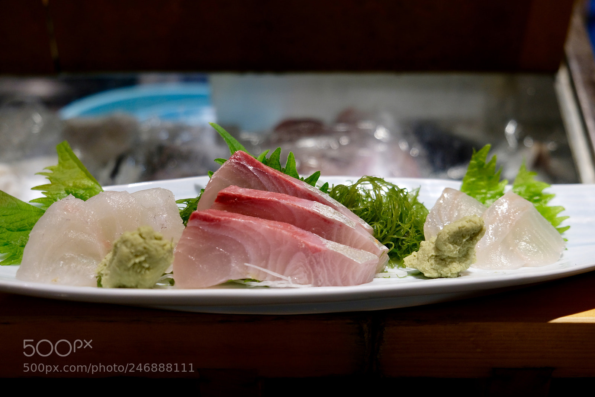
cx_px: 298
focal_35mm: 35
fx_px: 578
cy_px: 198
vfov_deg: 37.8
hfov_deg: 54.4
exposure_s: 1/125
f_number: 3.2
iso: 800
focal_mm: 23.3
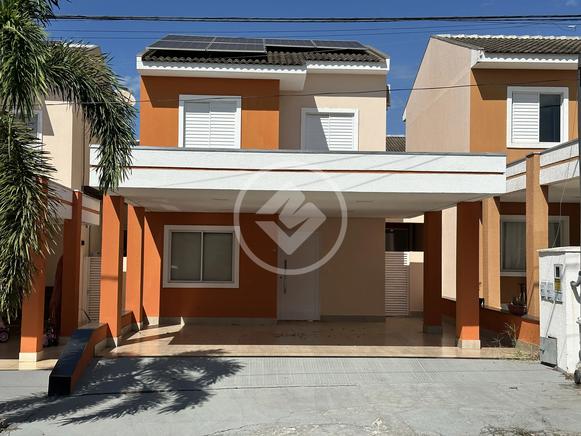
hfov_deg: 39.7
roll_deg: -0.4
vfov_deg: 30.3
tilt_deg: +2.5
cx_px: 290
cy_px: 218
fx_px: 806
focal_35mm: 48
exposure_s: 1/8197
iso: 64
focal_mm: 6.86
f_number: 1.78
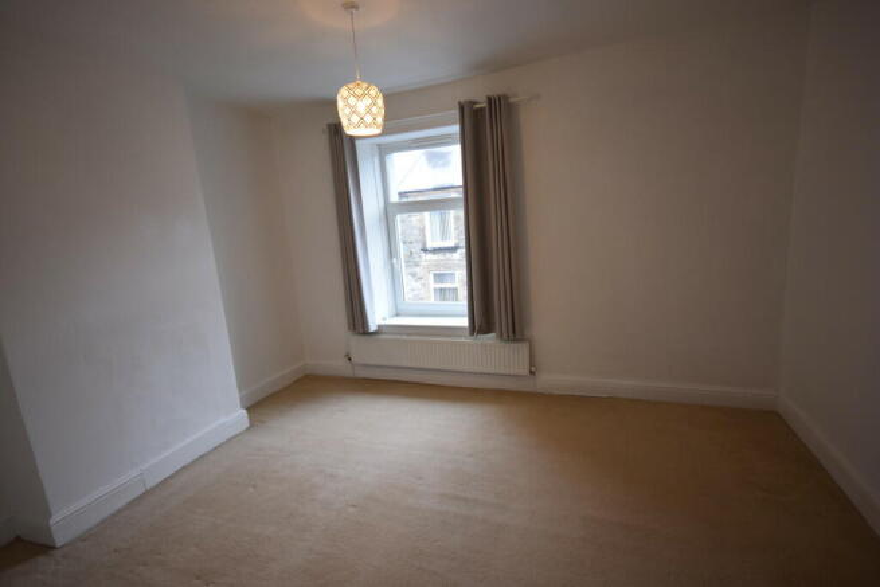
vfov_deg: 69.7
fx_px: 422
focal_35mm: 17
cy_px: 294
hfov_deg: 92.4
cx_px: 440
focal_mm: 11.5
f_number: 4.2
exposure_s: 1/60
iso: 560
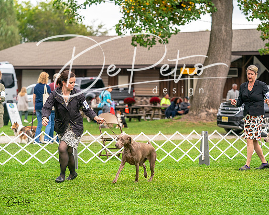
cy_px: 108
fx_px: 932
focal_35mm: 117
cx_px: 134
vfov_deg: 13.2
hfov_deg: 16.4
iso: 500
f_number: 3.5
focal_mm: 104
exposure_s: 1/1250
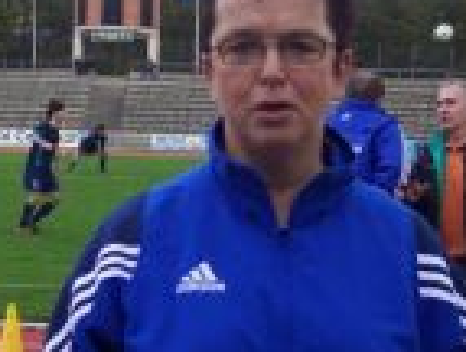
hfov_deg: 13.6
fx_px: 1957
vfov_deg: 10.3
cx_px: 163
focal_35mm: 145
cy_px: 140
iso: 100
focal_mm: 10.7
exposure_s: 1/180
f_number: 4
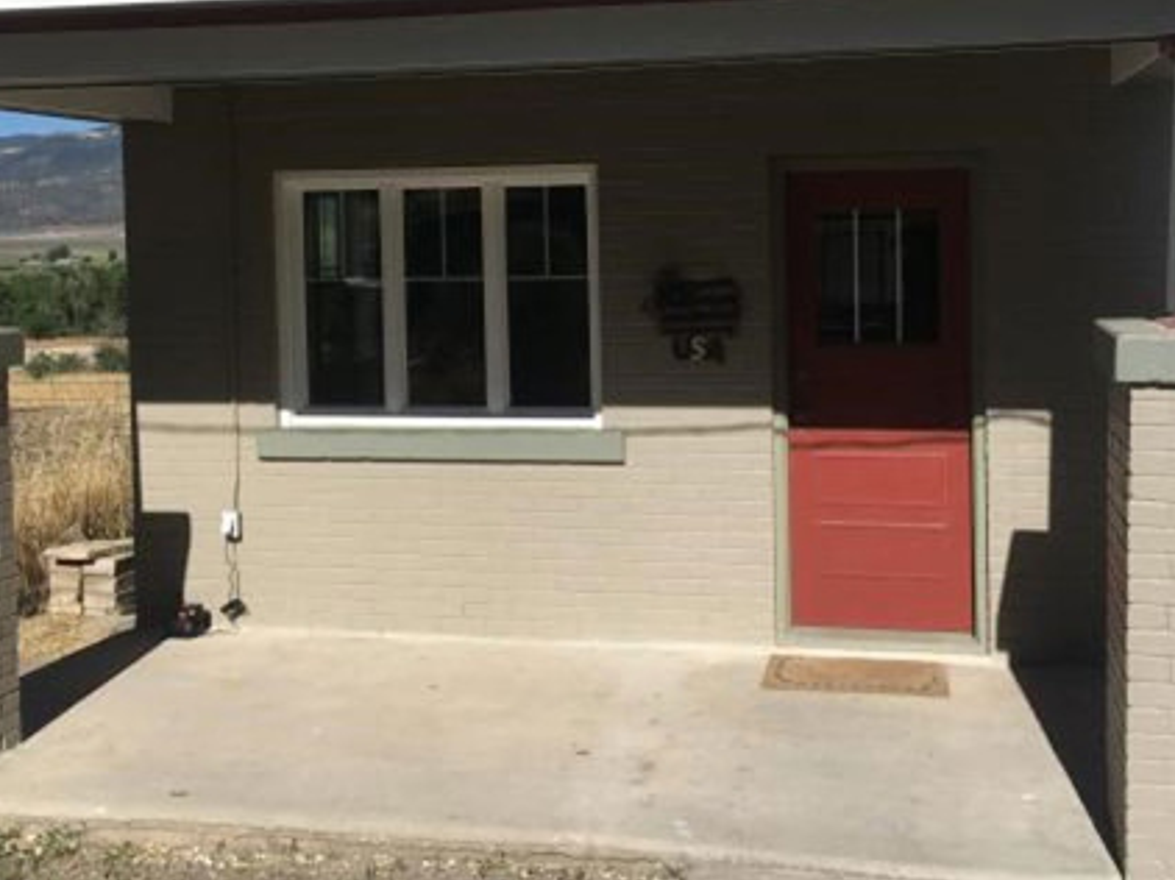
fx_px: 1493
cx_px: 599
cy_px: 281
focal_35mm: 44
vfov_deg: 32.5
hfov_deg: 43.0
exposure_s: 1/2849
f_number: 2.2
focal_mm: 4.15
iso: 25
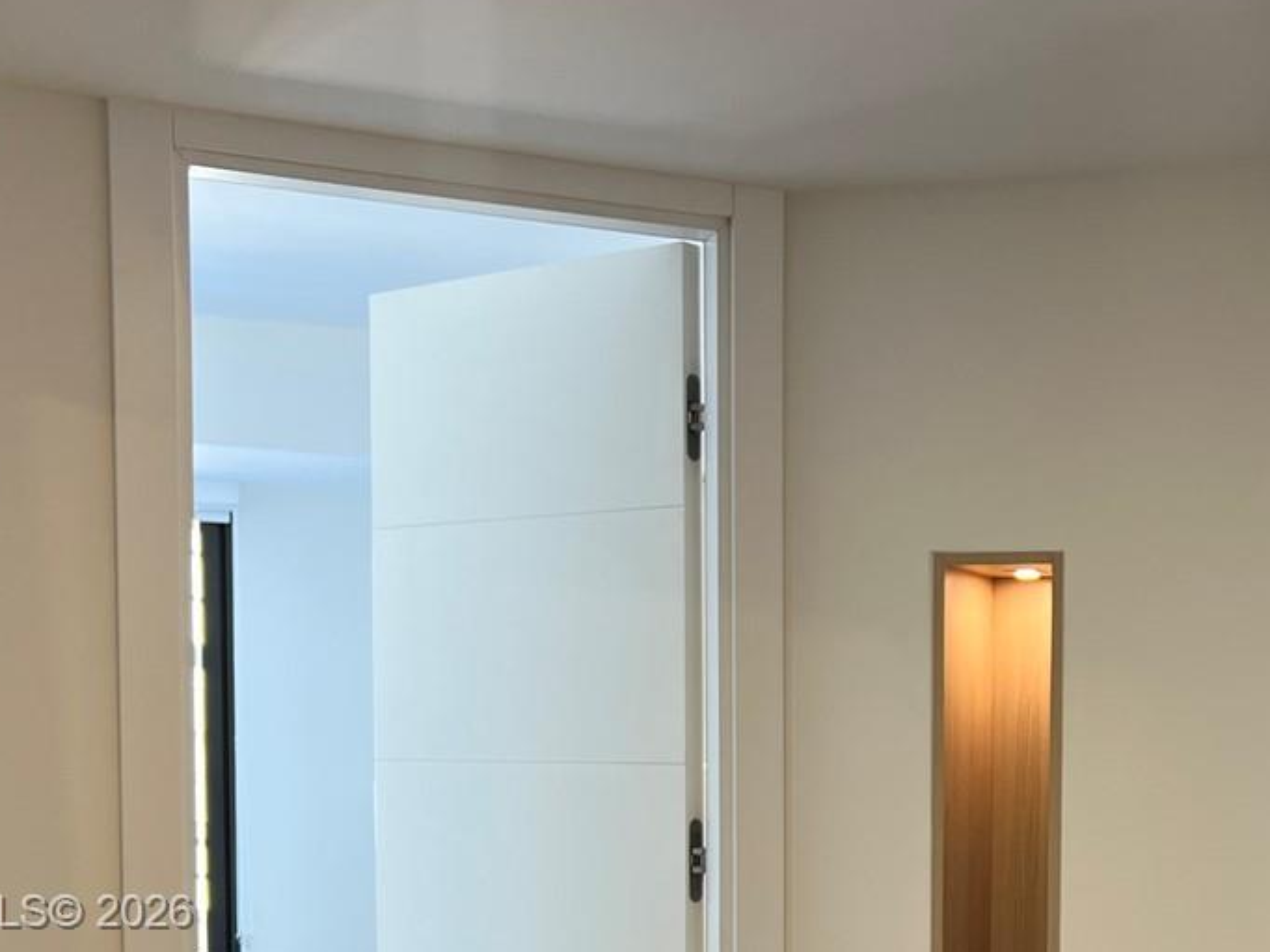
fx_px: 2237
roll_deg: -0.1
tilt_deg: -5.4
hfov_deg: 30.5
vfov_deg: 23.2
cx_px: 1102
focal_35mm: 61
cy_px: 915
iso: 64
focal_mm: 5.7
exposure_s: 1/120
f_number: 1.5
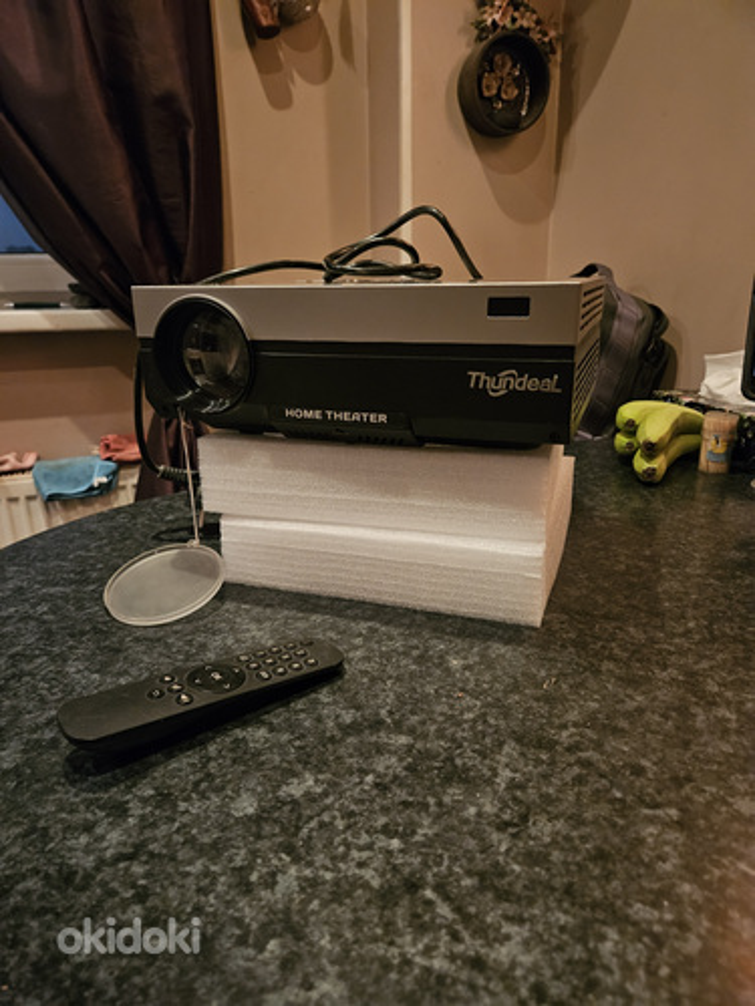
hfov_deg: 58.9
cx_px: 378
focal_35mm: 23
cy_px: 503
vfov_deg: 73.9
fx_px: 669
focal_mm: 5.4
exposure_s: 1/25
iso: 1000
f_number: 1.8
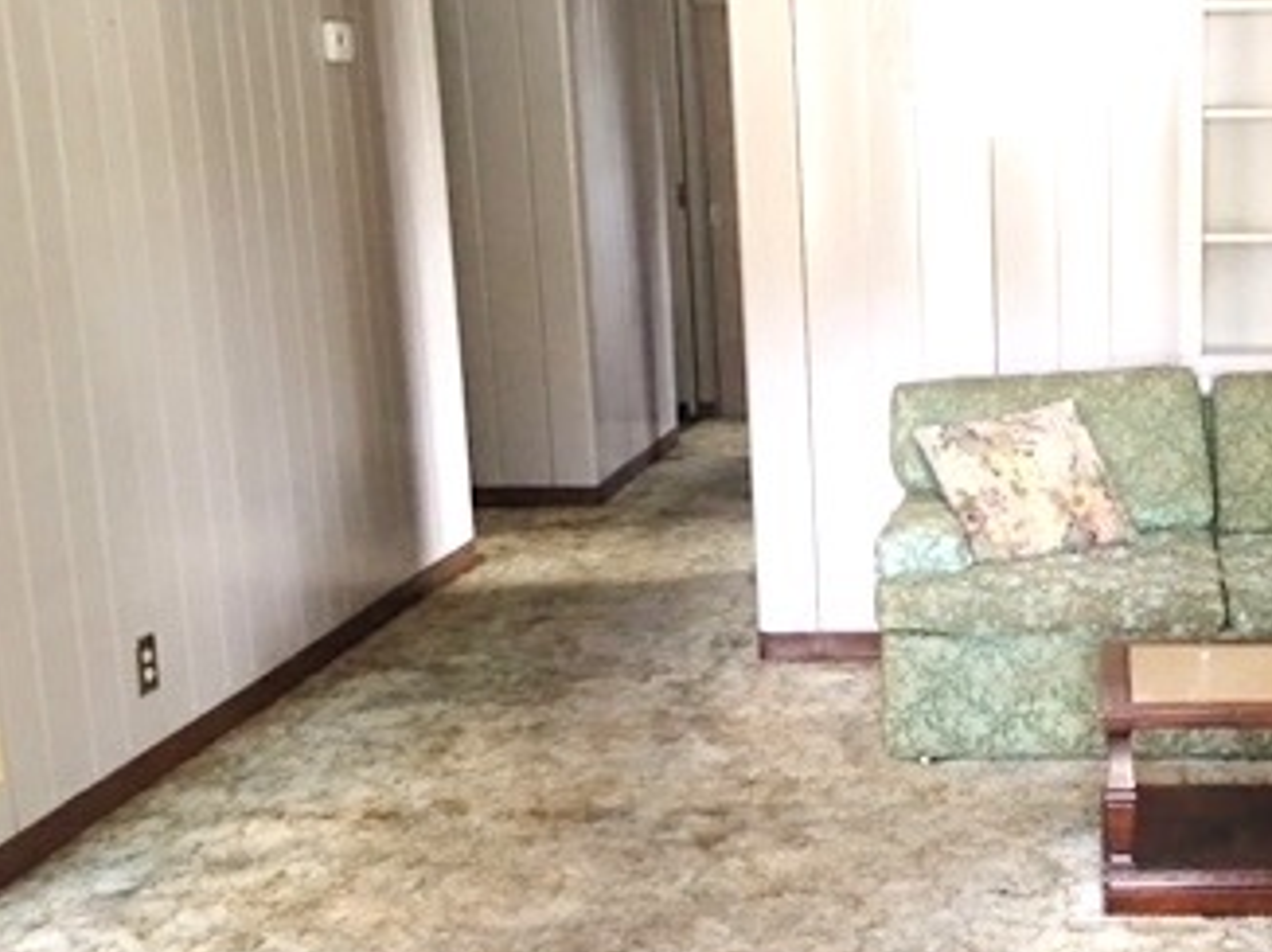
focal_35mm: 57
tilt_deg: -13.0
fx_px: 2093
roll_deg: +0.2
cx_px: 1116
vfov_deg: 25.5
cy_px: 636
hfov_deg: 32.3
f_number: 2.2
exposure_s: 1/4
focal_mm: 4.15
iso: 64
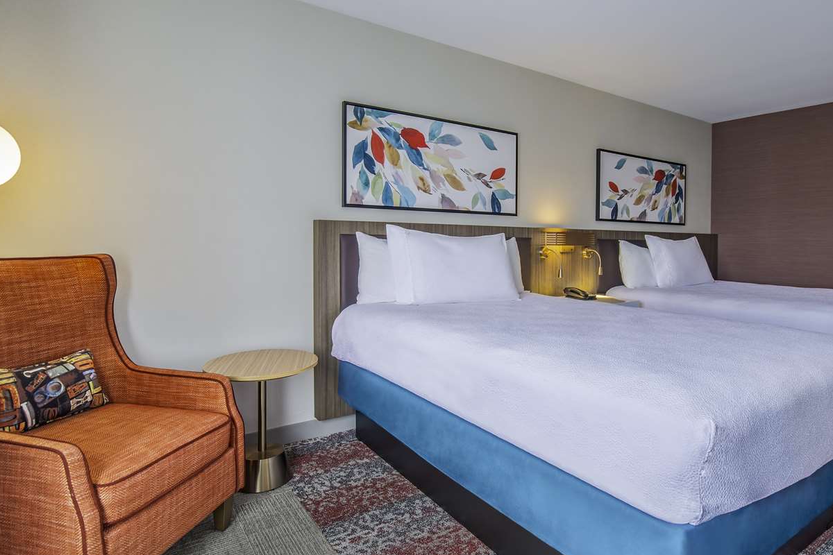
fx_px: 477
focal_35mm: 21
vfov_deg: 60.4
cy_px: 268
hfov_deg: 82.2
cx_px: 426
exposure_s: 1/13
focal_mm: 11
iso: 250
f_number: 7.1
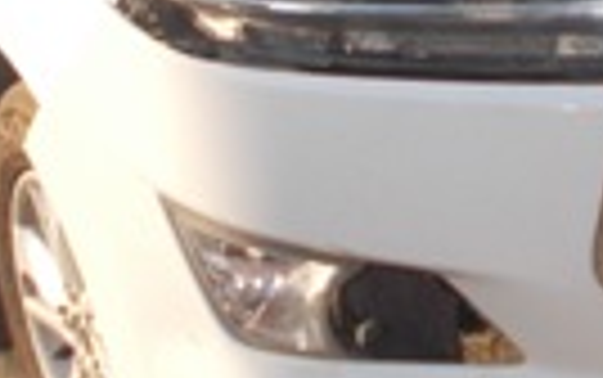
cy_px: -76
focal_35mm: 132
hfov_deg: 15.7
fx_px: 2171
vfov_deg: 9.8
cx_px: 490
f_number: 3.2
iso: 80
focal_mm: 4.6
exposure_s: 1/320
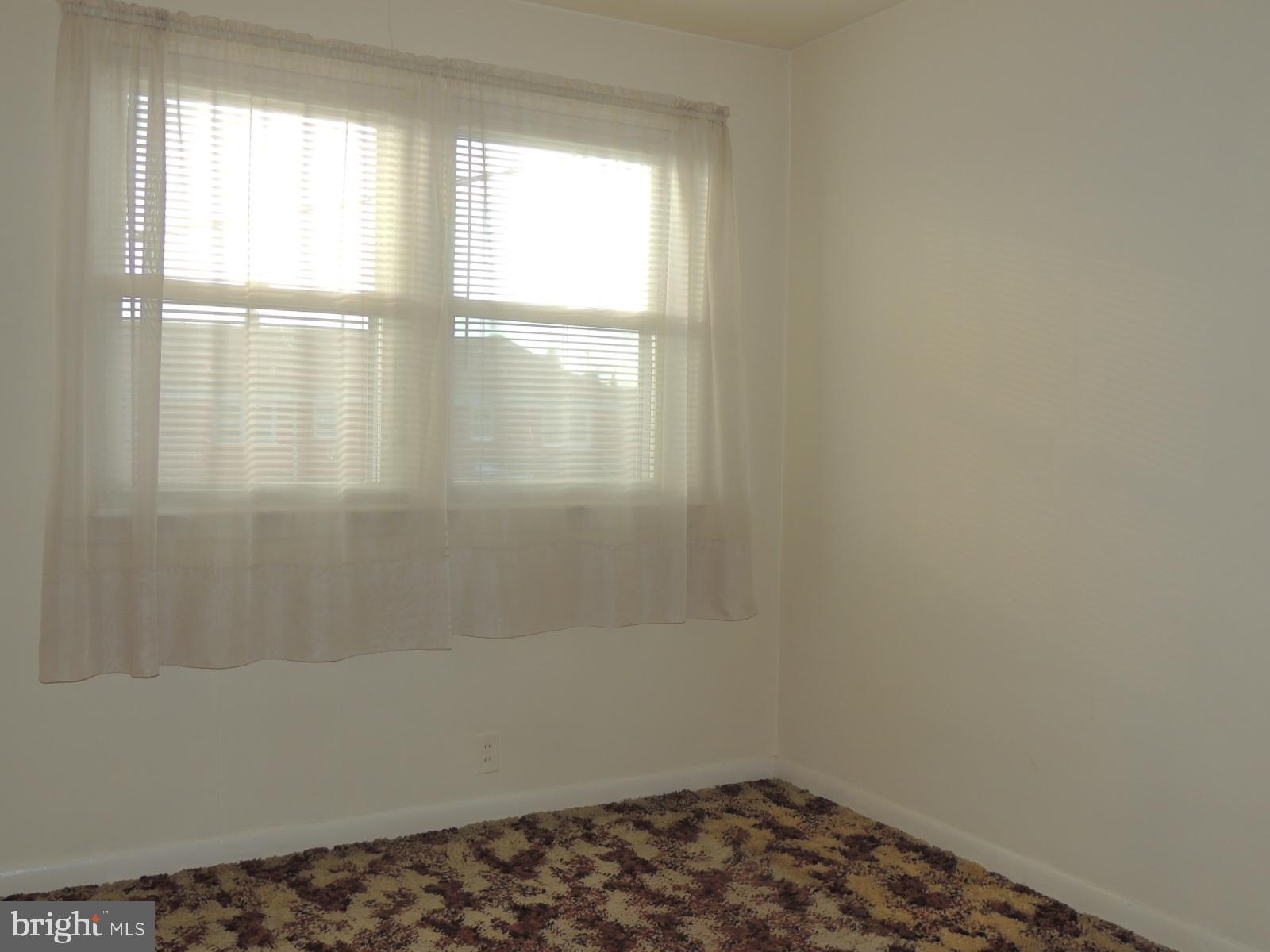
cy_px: 476
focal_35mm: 33
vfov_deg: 42.9
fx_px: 1211
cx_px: 635
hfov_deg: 55.4
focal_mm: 5.8
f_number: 3.2
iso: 100
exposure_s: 1/80
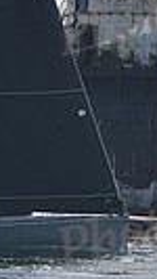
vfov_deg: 3.0
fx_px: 5392
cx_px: -49
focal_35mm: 730
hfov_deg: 1.7
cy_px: -78
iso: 250
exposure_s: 1/1250
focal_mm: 160
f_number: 5.6
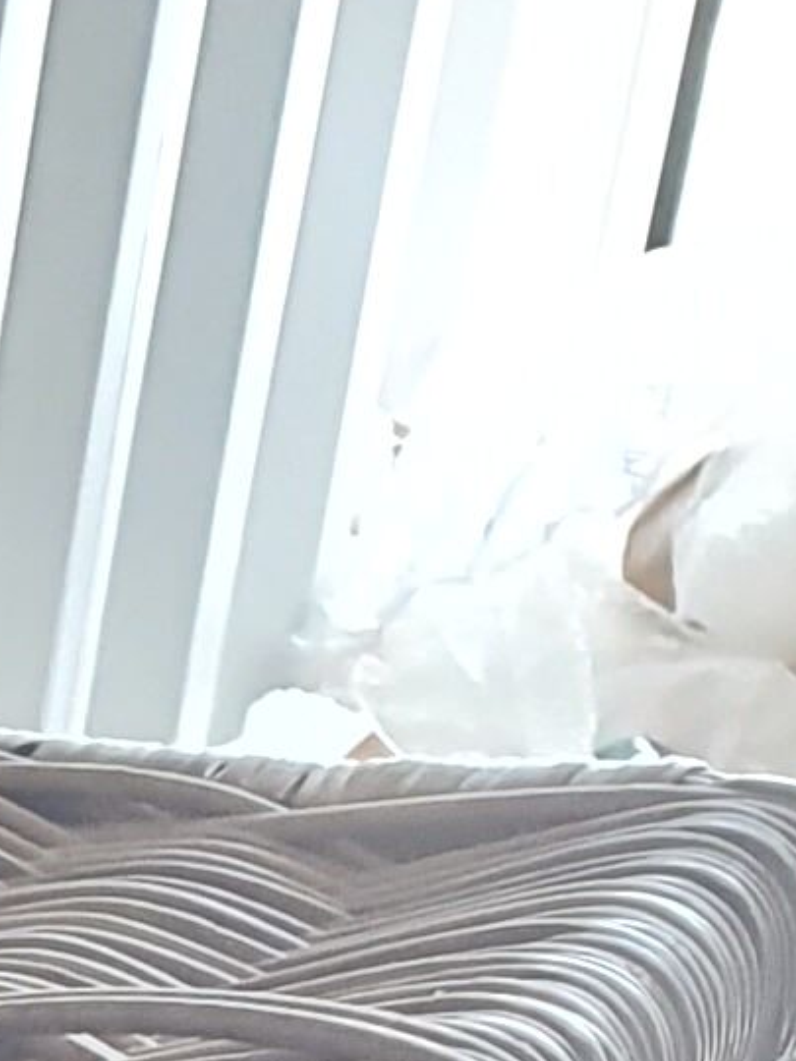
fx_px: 5948
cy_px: 3087
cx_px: -2026
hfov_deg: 6.6
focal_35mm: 194
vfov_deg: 8.6
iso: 250
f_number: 2.4
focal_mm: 4.32
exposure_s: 1/40
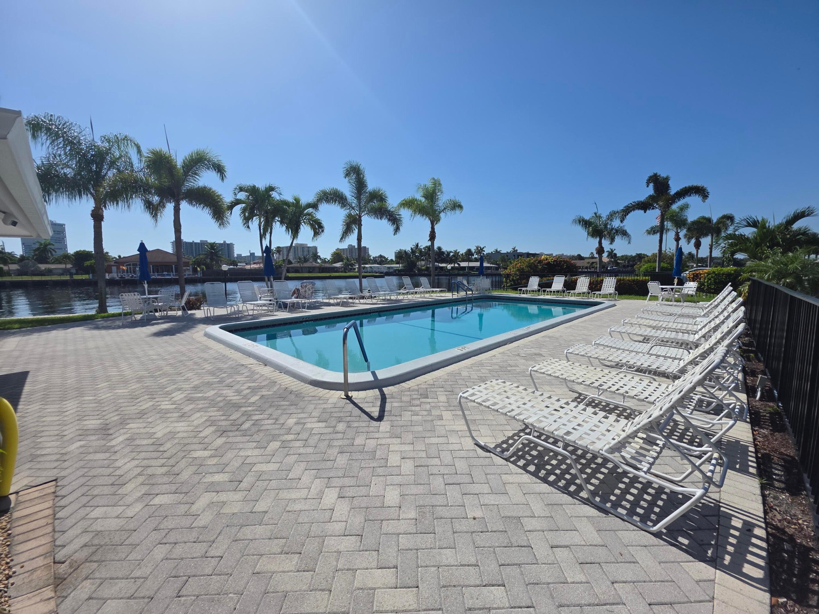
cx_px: 410
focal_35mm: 13
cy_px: 307
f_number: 1.9
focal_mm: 2.2
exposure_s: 1/4518
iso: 40
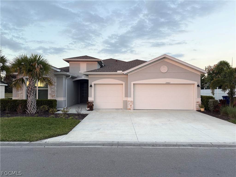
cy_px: 88
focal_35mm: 24
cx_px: 118
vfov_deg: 56.8
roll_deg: +0.2
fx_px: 164
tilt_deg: +2.0
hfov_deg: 71.6
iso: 200
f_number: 1.78
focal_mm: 6.76
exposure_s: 1/121
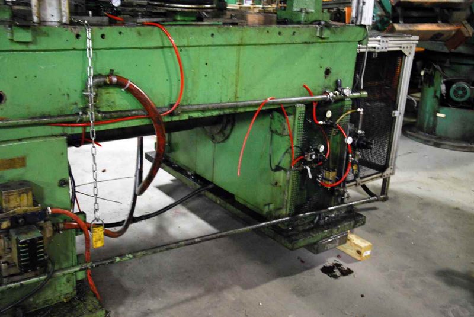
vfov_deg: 35.6
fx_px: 494
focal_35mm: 38
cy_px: 158
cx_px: 237
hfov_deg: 51.2
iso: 1600
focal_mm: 25
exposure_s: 1/10
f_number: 4
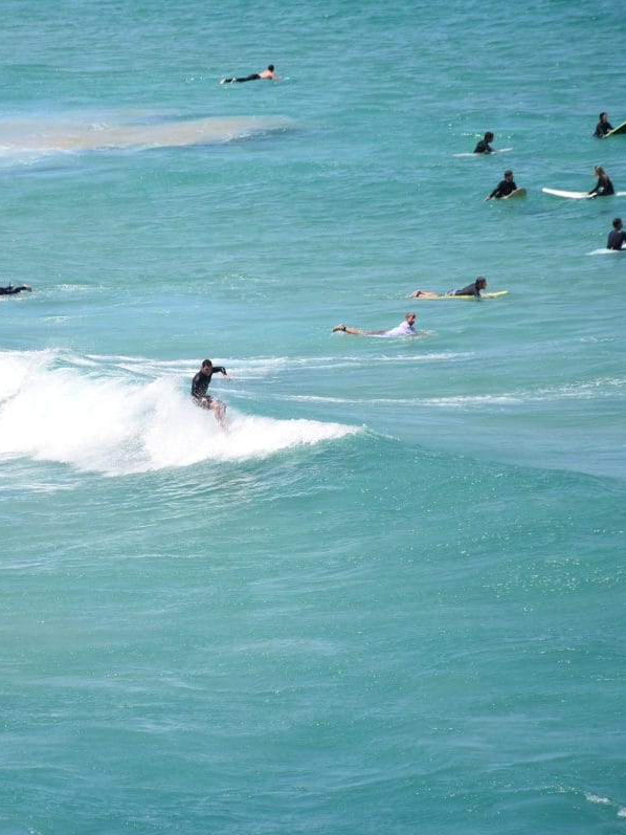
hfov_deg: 4.9
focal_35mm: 304
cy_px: 418
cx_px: 154
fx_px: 7328
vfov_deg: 6.5
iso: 400
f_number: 8
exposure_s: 1/2000
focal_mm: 140
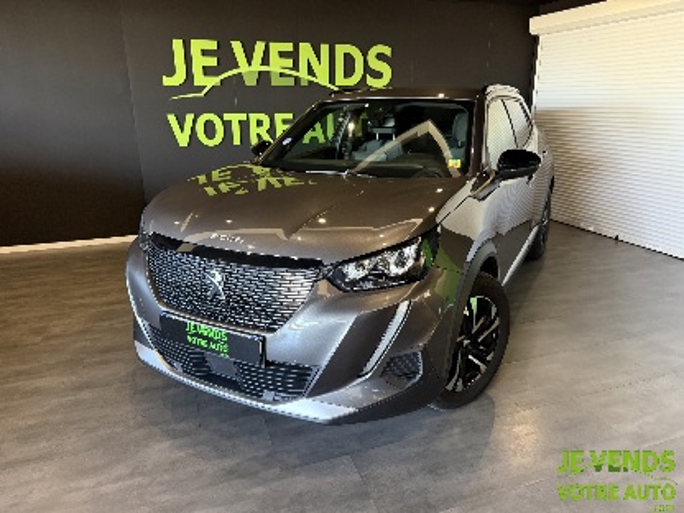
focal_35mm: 24
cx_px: 342
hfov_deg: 71.6
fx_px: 474
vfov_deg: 56.8
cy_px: 256
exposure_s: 1/50
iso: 500
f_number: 1.78
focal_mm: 6.76
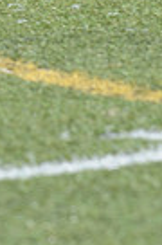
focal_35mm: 1917
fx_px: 13005
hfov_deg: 0.7
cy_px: -223
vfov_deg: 1.1
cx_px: -150
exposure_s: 1/500
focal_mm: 300
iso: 200
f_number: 6.3
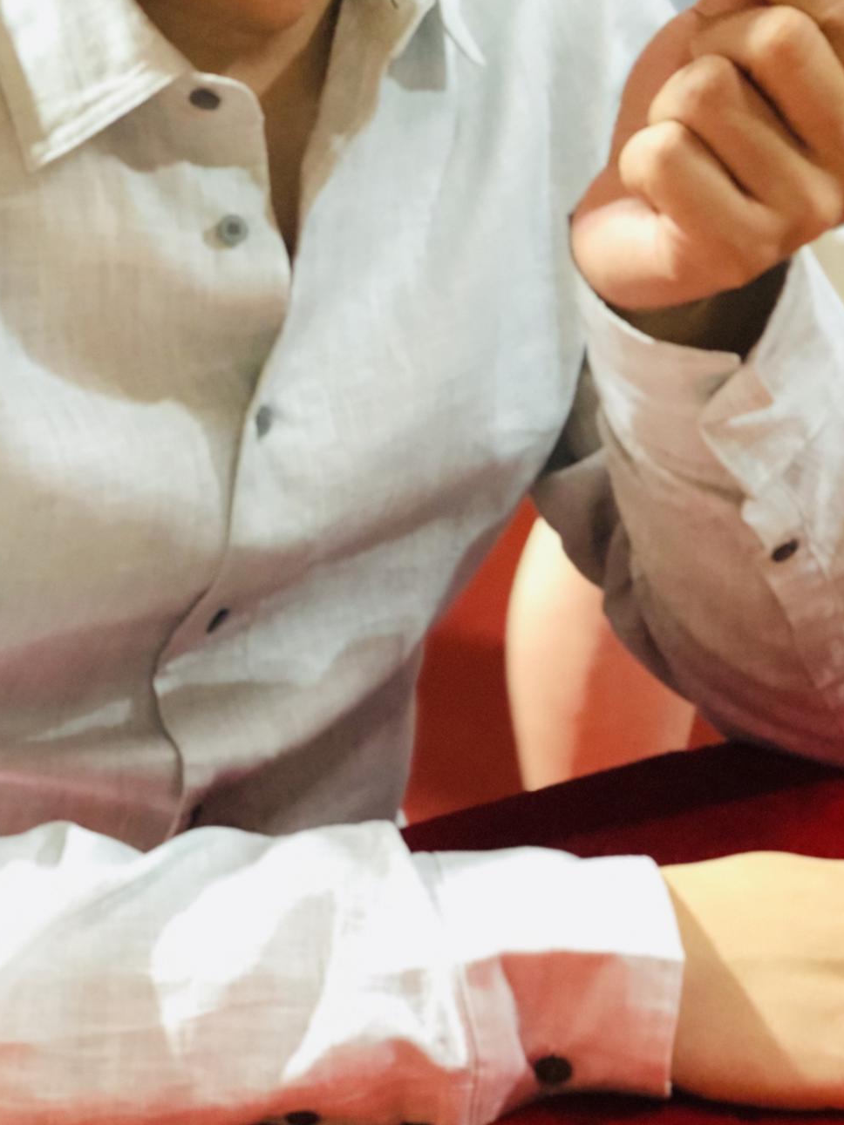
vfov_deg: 17.5
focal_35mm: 110
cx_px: 288
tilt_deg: -12.5
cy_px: 28
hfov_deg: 13.4
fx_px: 3577
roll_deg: +1.7
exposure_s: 1/8
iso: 200
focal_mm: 6
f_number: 2.4
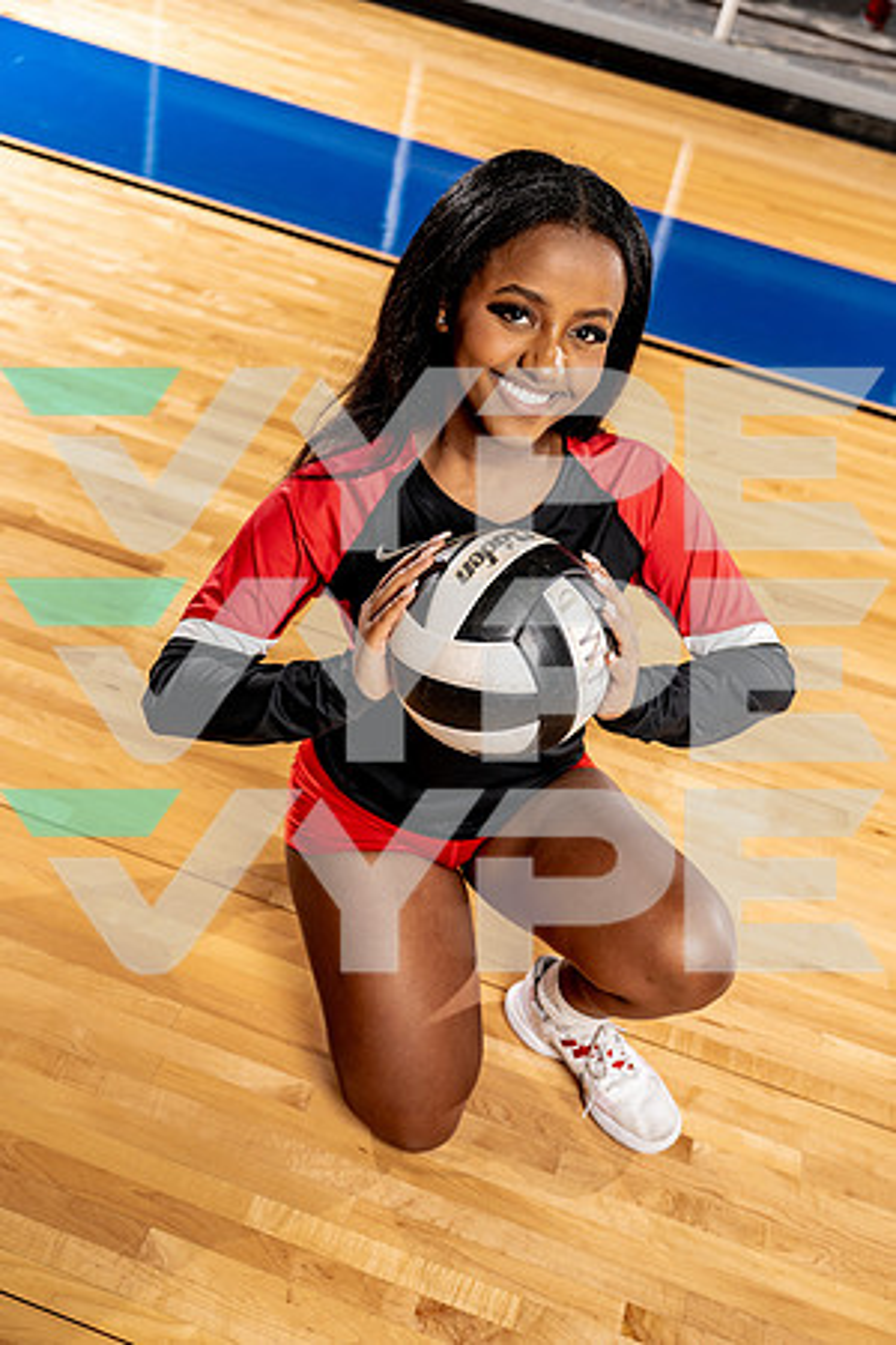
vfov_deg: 54.4
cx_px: 448
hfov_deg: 37.9
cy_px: 672
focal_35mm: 35
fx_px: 1307
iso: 400
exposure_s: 1/250
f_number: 4
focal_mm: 35
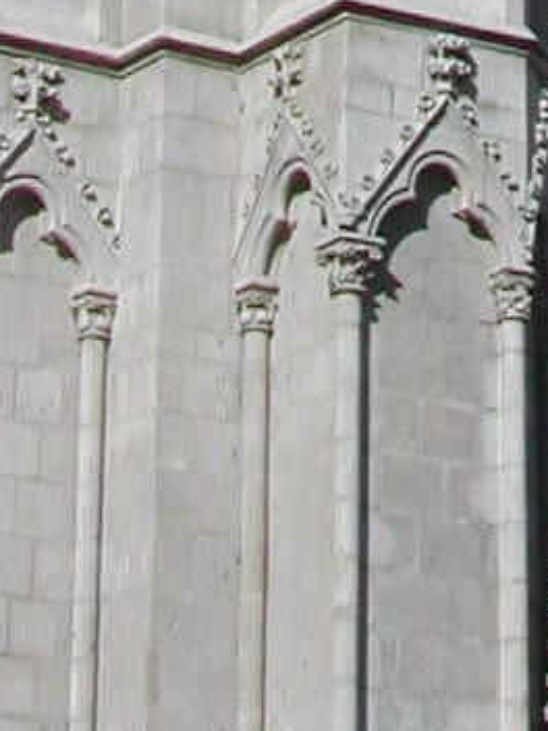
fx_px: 4665
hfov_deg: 6.6
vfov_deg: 7.9
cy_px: -1387
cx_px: 812
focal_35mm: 221
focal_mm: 8
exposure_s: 1/448
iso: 100
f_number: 7.6
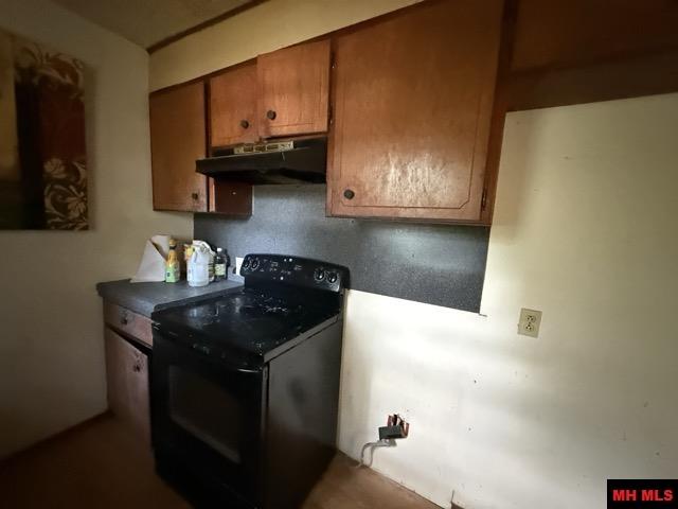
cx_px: 339
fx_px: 274
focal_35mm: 14
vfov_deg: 85.7
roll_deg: -3.4
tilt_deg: -6.9
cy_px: 254
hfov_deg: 102.1
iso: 1600
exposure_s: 1/36
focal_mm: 2.22
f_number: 2.2
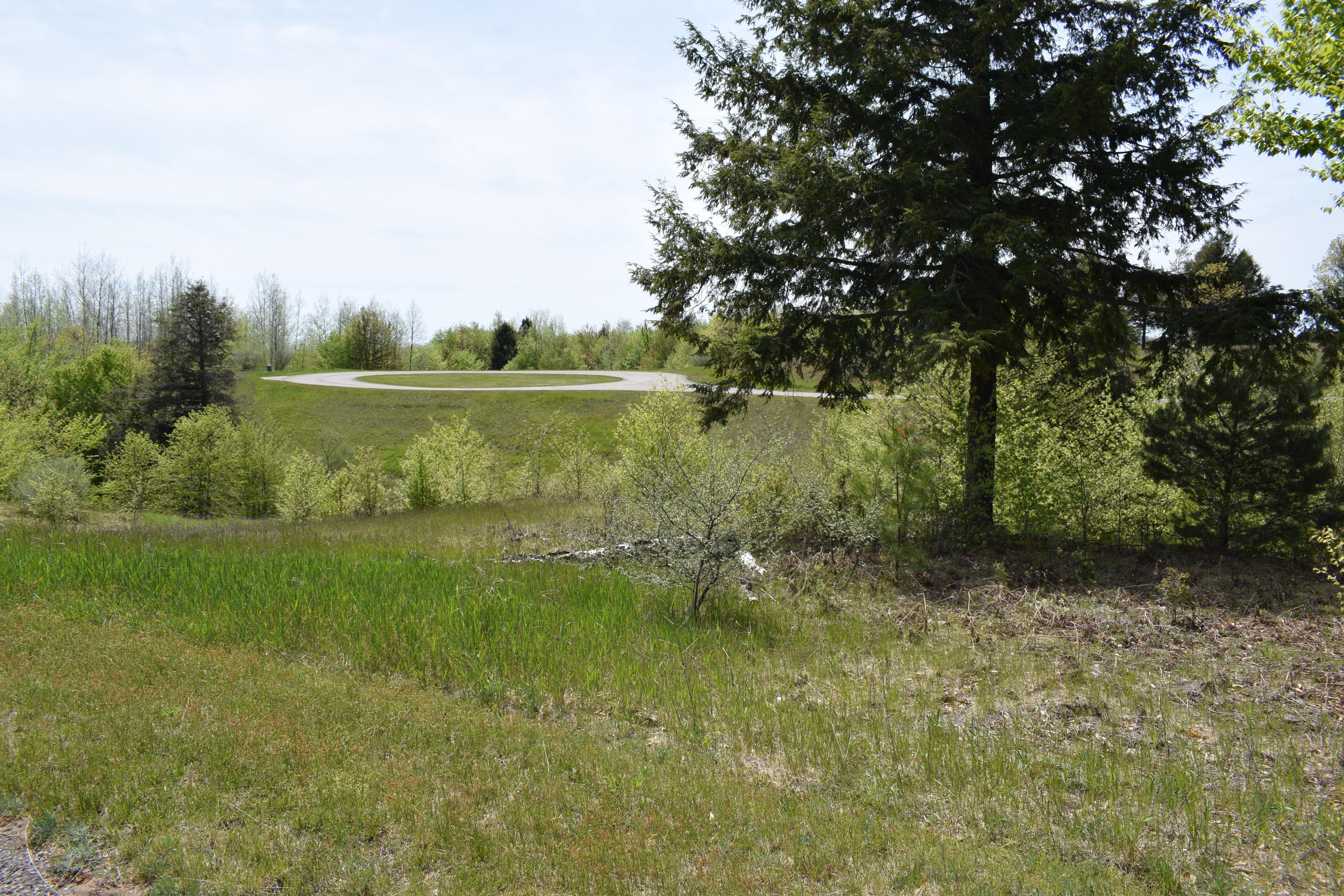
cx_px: 672
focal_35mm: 27
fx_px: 1008
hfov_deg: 67.4
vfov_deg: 47.9
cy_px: 448
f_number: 10
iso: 100
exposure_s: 1/200
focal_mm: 18
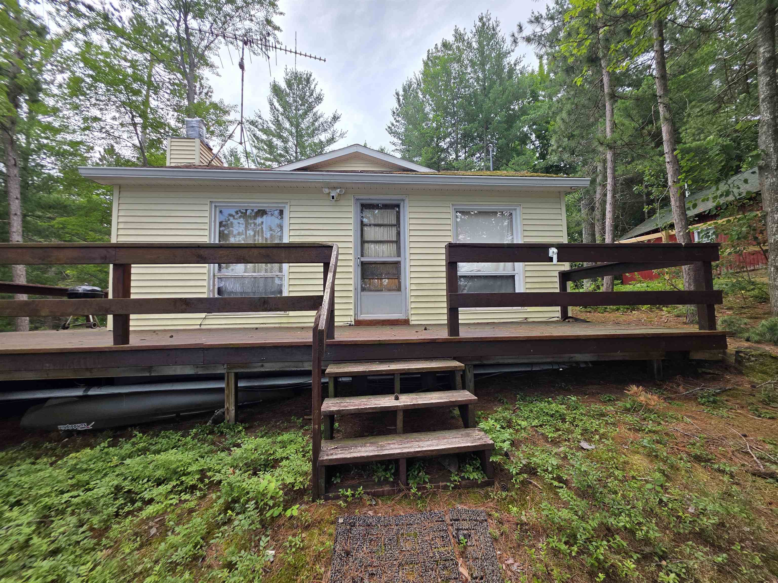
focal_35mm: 13
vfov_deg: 89.9
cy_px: 292
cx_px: 389
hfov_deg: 106.2
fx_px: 292
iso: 80
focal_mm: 2.2
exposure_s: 1/719
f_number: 1.9
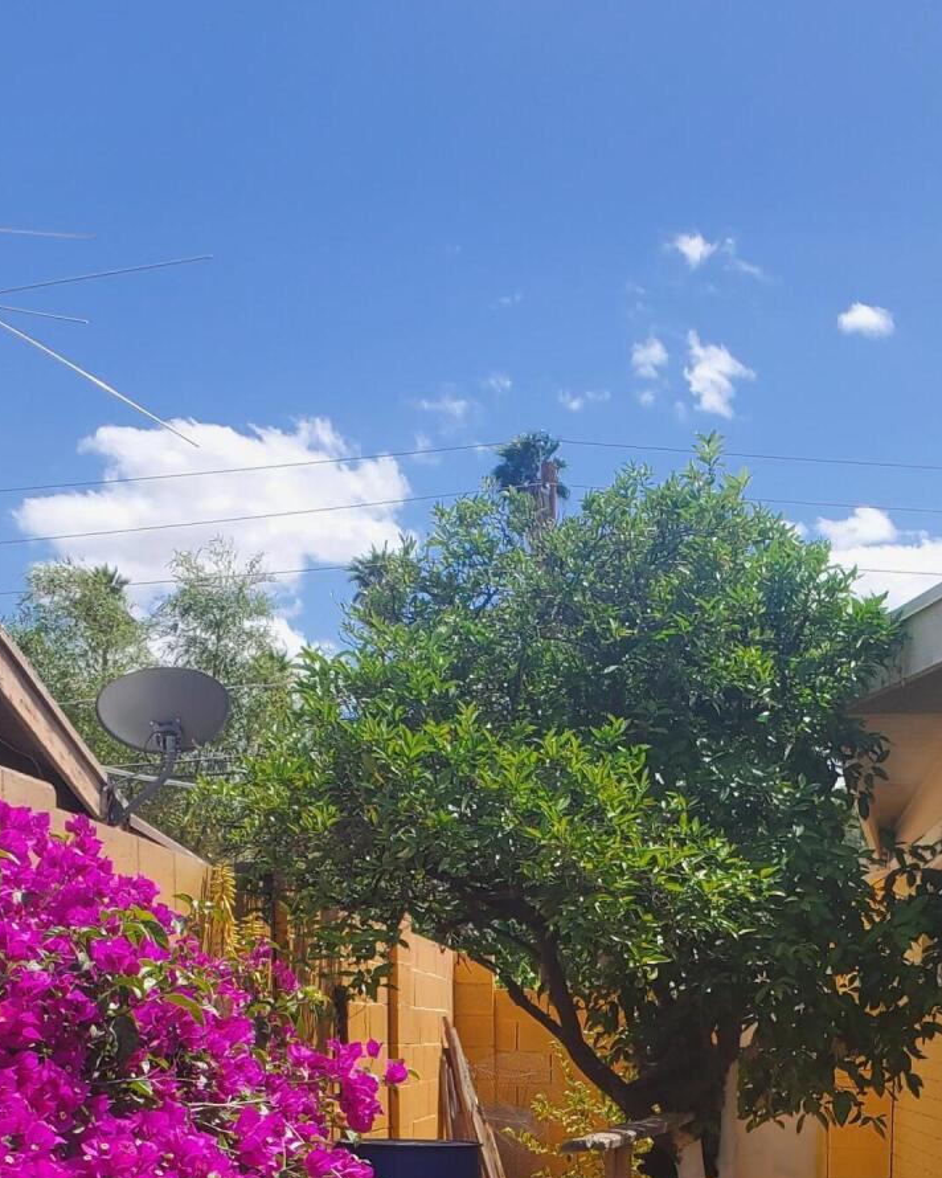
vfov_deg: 29.9
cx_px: 665
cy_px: 1271
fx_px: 1986
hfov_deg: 26.4
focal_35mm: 57
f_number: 2.4
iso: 50
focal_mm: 4.3
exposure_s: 1/1750
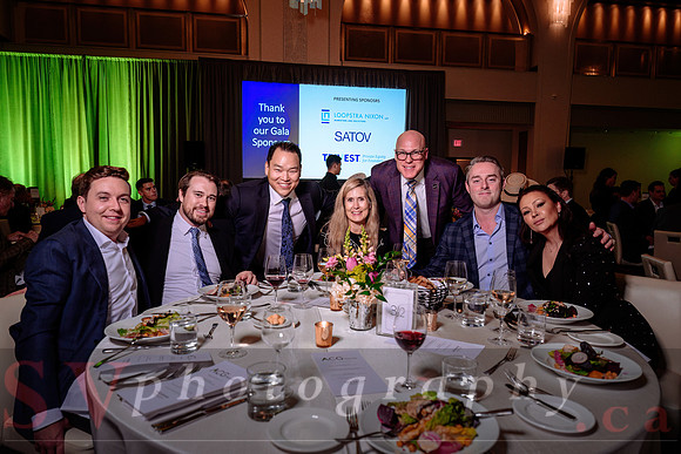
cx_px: 344
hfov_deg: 72.3
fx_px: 466
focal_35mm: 25
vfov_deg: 51.9
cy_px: 227
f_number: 4
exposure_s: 1/80
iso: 1000
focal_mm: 24
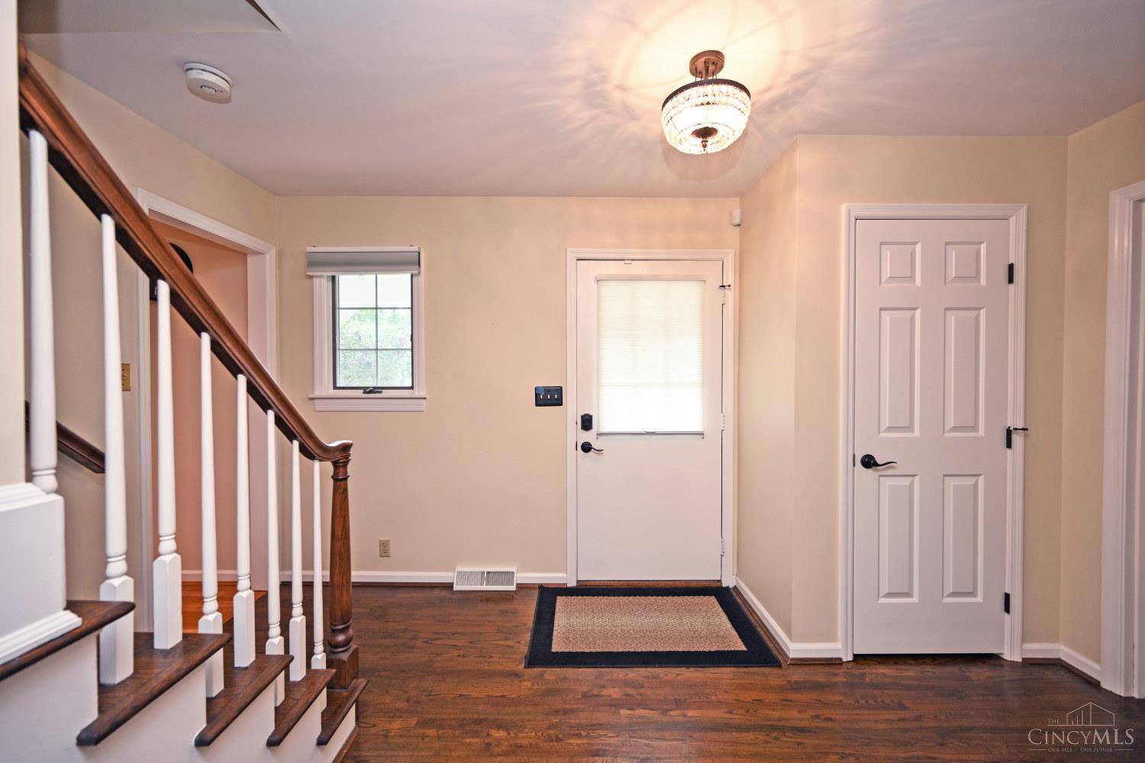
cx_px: 572
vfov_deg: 81.2
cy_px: 382
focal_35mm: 14
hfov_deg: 104.3
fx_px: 445
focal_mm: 14
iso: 320
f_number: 4
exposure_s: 1/60
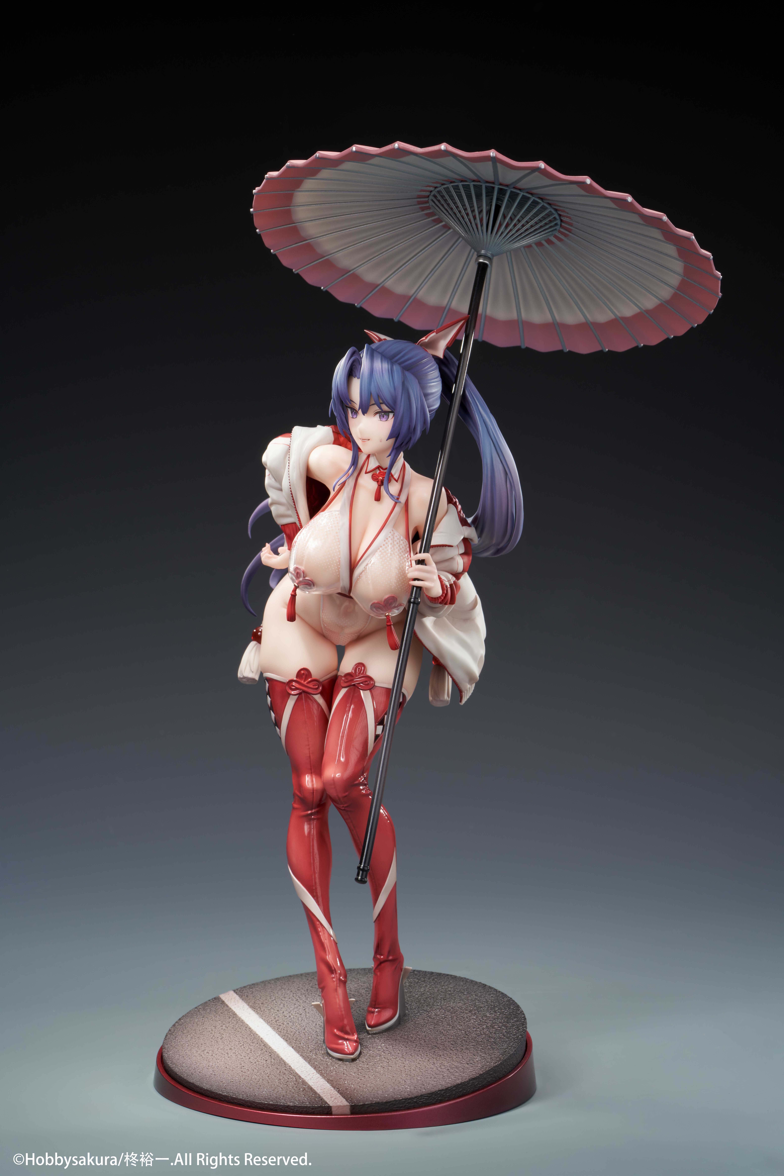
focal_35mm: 90
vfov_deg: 22.6
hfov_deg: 15.2
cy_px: 588
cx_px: 392
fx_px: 2940
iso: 125
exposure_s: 1/15
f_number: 16
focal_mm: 90
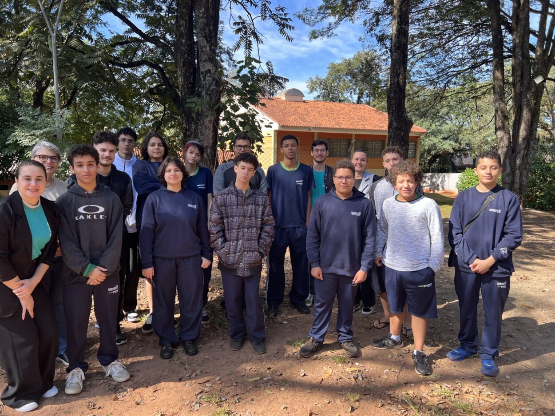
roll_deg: -1.0
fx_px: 417
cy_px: 208
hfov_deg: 67.3
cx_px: 278
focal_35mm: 26
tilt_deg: -7.3
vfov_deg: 53.0
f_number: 1.5
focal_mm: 5.7
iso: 50
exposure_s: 1/597
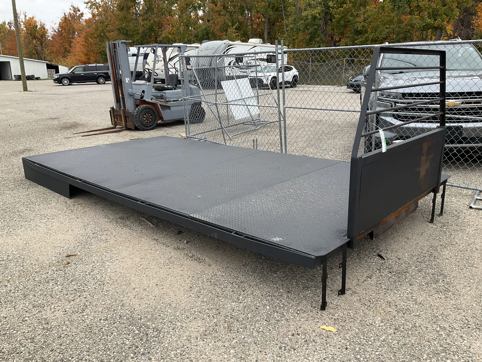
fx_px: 404
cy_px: 181
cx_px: 241
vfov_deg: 48.2
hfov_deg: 61.7
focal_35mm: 29
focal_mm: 3
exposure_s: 1/277
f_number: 1.8
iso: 25
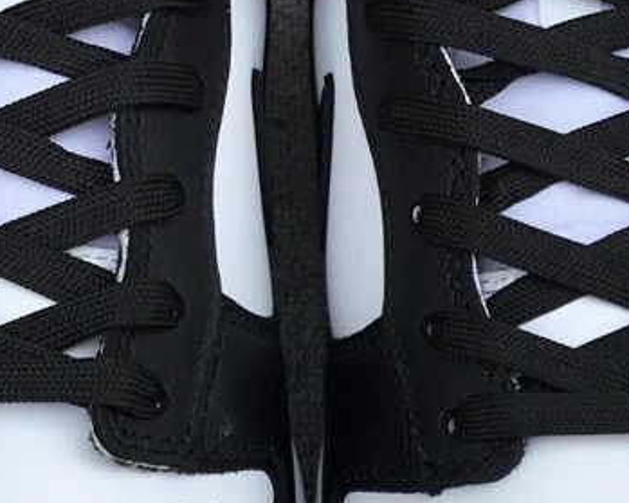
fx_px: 1452
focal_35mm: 78
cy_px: 497
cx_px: 341
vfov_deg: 19.1
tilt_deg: -57.6
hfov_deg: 24.4
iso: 25
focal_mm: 3.3
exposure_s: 1/769
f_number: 2.4
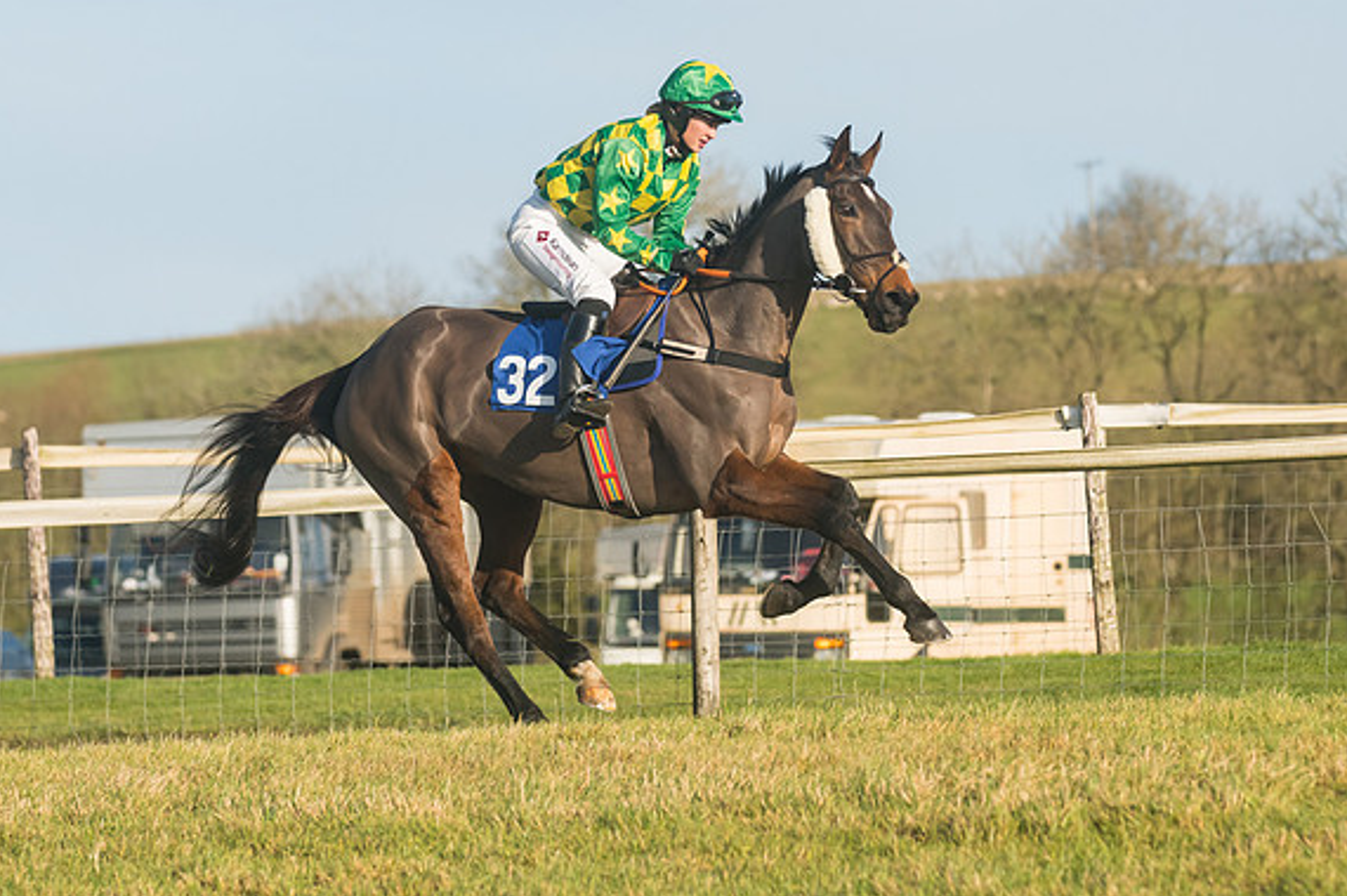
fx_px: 9685
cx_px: 677
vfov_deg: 5.3
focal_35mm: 259
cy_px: 446
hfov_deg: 8.0
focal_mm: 170
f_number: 5
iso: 400
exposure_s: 1/5000
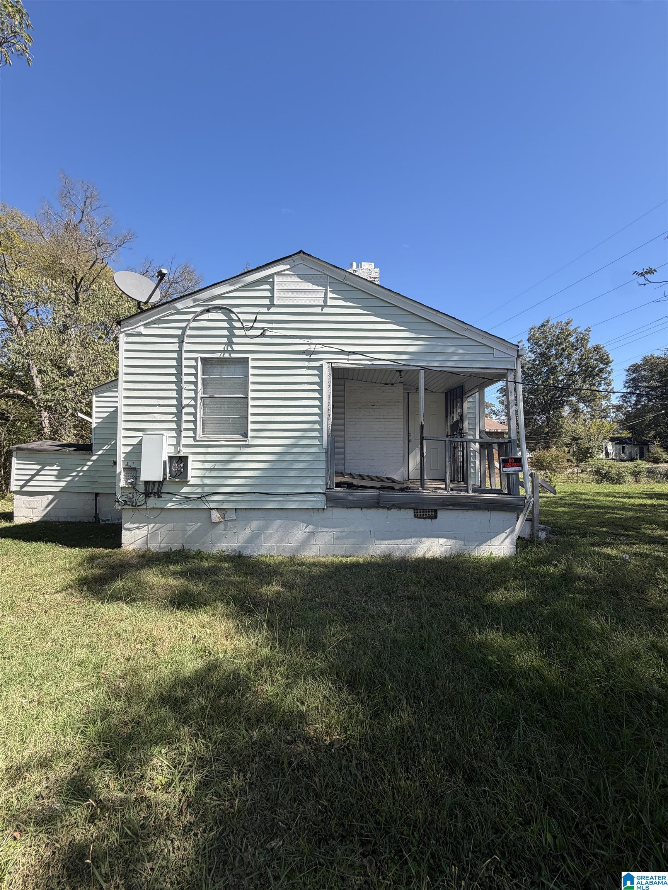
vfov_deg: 102.1
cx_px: 334
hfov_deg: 85.7
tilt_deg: +2.6
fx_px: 360
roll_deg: -0.8
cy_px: 445
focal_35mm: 14
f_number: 2.2
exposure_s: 1/709
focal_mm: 2.22
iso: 40
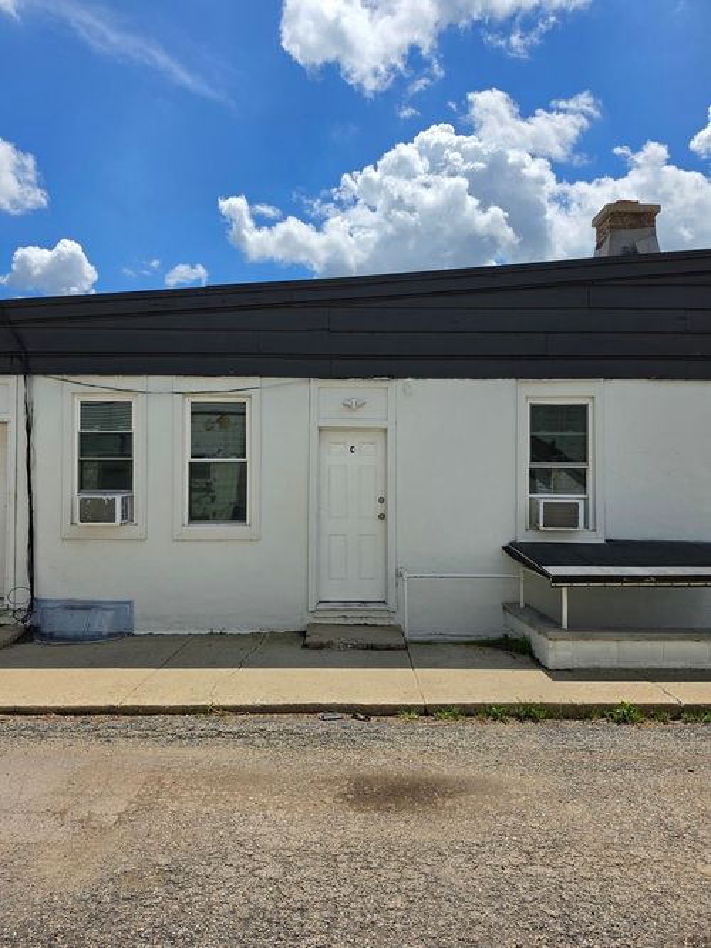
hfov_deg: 58.9
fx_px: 630
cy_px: 474
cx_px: 356
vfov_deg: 73.9
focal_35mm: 23
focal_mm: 6.5
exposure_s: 1/7939
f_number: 1.4
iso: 40
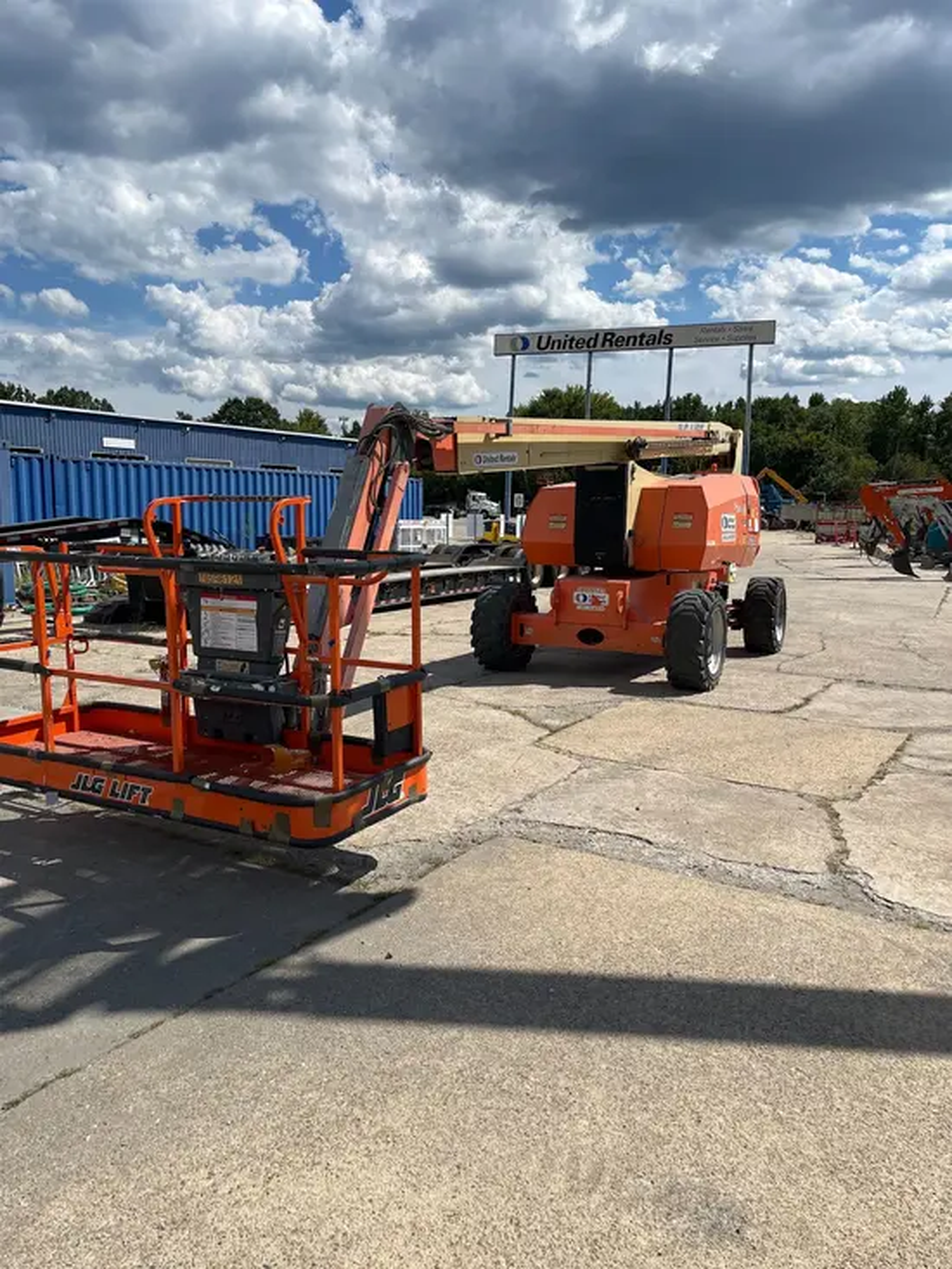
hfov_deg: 53.1
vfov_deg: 67.3
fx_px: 953
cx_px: 476
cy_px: 634
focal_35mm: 26
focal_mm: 5.1
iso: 50
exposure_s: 1/5848
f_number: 1.6
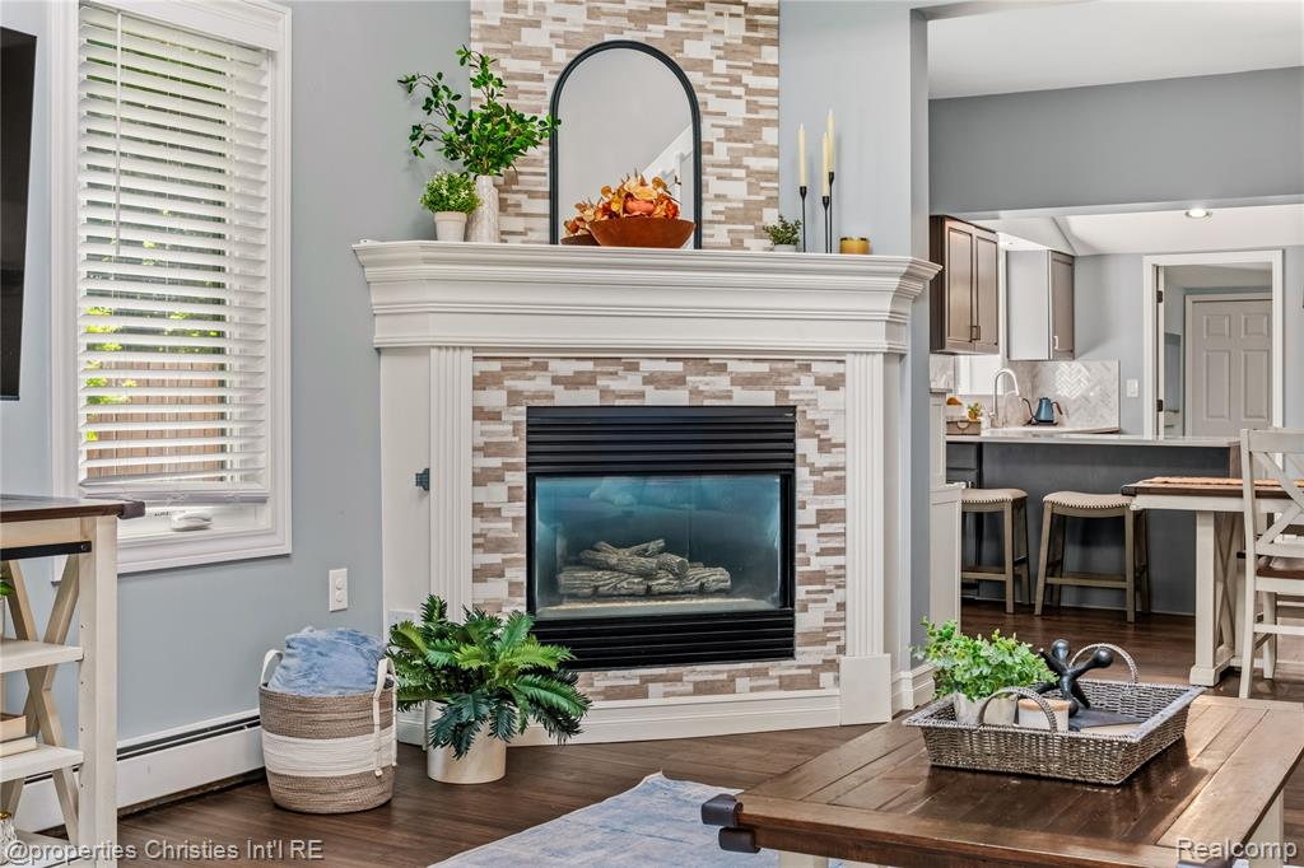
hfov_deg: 47.4
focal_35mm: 41
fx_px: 1485
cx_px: 652
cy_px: 434
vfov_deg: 32.6
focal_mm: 27
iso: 800
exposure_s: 1/4
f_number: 8
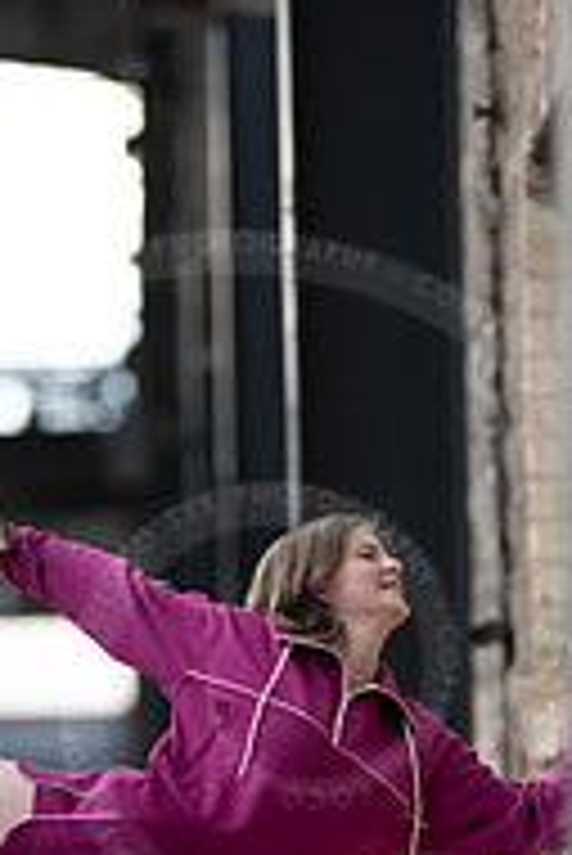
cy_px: 778
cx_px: 351
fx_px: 4781
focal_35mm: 201
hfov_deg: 6.8
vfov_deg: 10.2
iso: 125
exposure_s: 1/1000
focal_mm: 85
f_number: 1.2
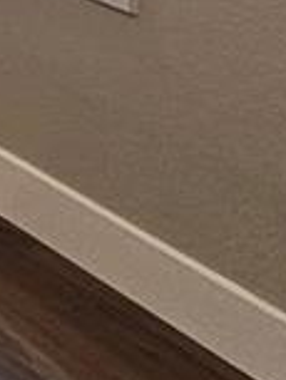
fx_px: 1342
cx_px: -1234
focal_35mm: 122
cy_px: -392
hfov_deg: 6.0
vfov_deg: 13.6
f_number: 2.2
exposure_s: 1/60
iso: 64
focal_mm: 2.2
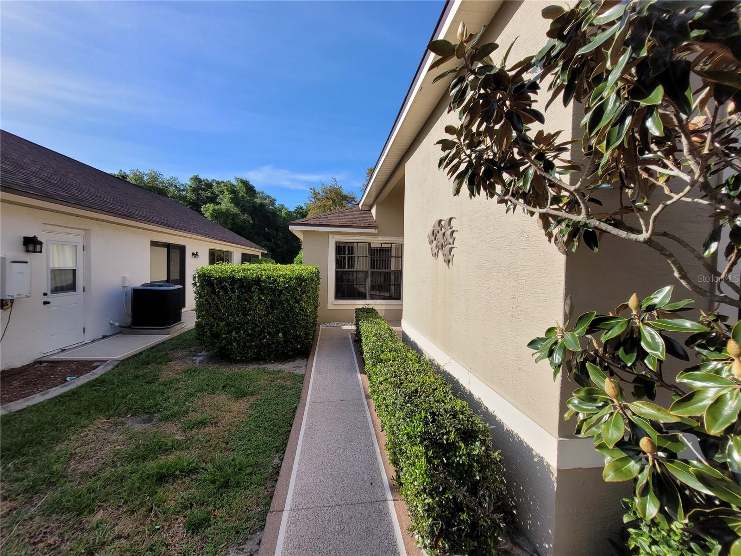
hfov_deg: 106.2
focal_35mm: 13
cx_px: 370
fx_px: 278
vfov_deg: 89.9
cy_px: 278
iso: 40
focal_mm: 1.74
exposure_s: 1/1245
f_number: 2.2
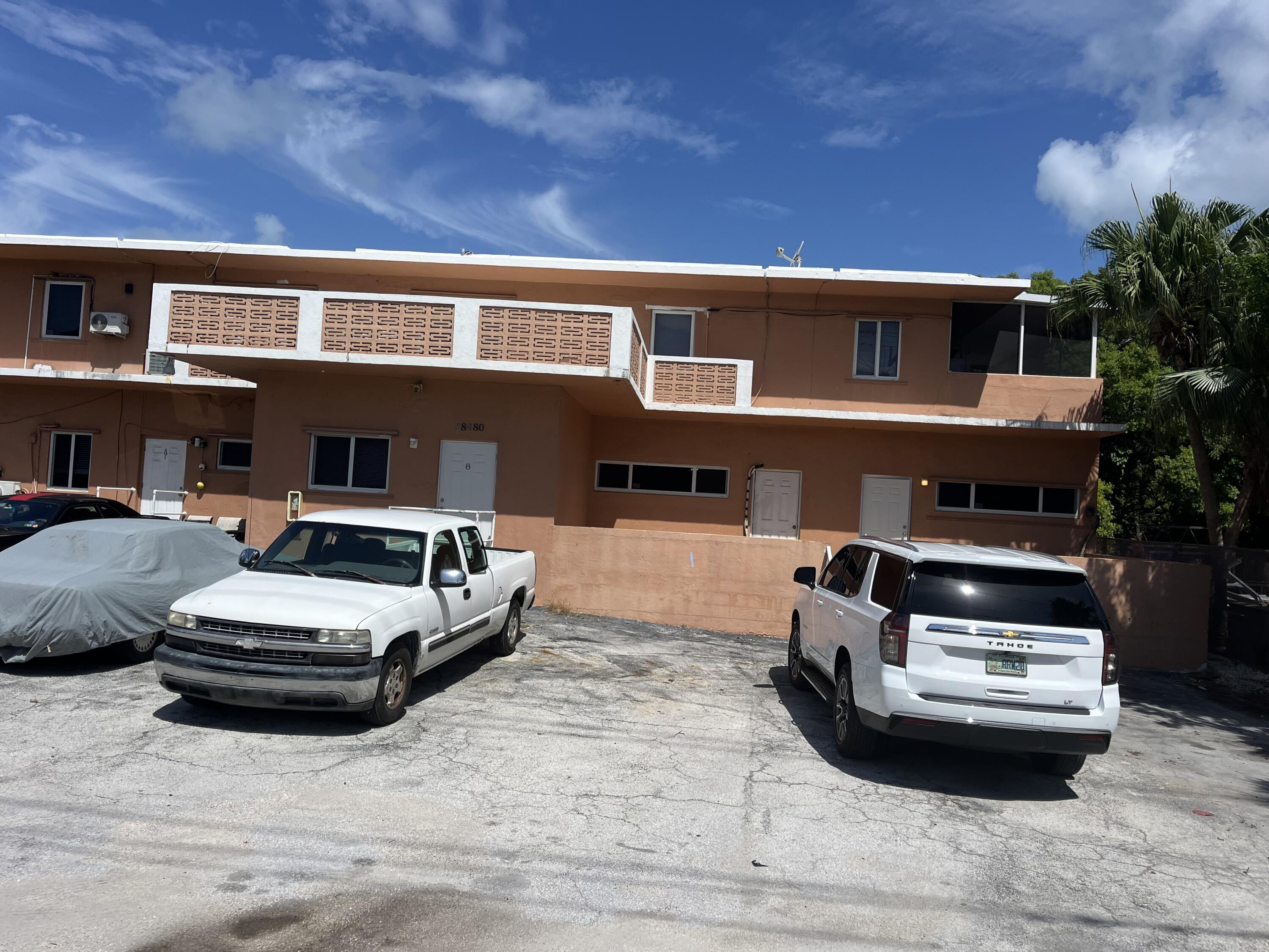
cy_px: 476
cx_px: 634
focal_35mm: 26
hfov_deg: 67.3
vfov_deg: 53.1
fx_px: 953
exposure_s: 1/6494
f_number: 1.6
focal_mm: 5.1
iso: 50
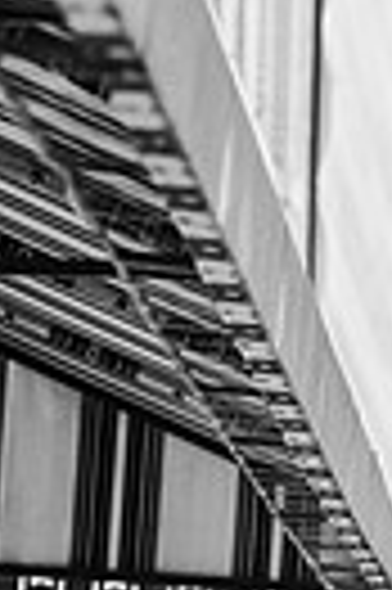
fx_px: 4782
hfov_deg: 4.7
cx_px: 455
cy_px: 1000
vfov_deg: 6.9
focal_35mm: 292
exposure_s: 1/200
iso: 200
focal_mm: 85
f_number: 2.8
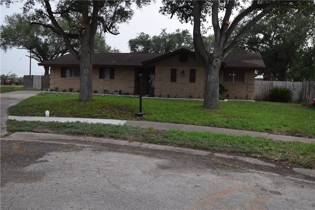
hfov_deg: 61.9
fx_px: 262
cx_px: 158
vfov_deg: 43.6
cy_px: 105
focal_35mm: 30
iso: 280
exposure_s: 1/250
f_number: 8
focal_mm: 20
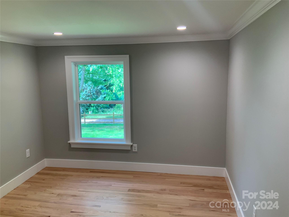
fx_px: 242
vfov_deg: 48.2
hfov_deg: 61.7
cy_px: 108
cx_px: 144
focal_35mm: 29
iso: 64
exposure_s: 1/120
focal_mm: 3
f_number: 1.8
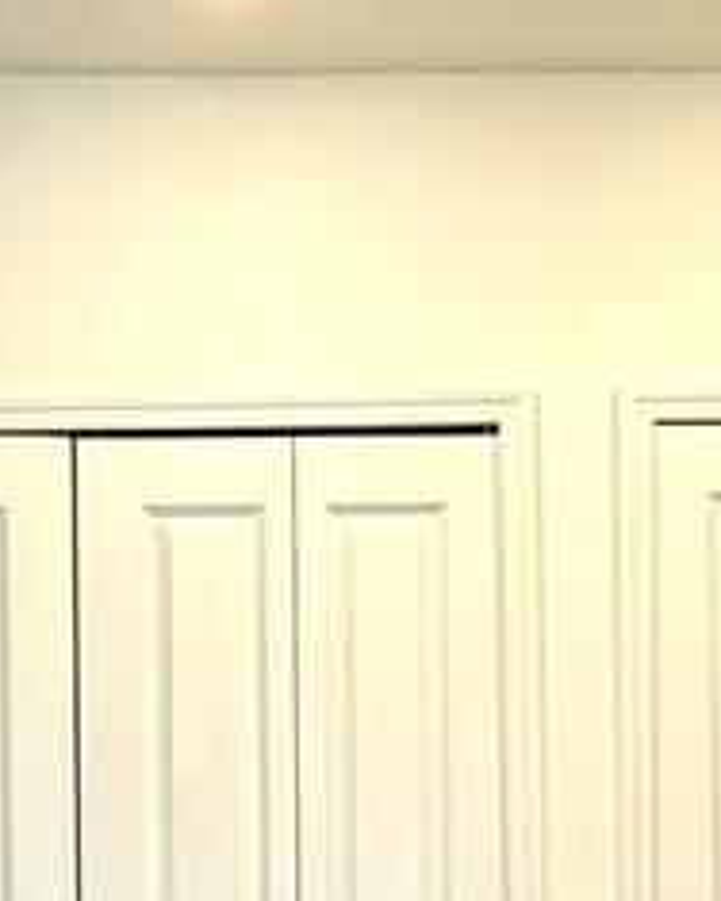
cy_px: 886
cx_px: 357
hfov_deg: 16.5
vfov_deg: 20.0
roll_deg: +1.0
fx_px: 2481
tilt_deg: +0.6
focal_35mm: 93
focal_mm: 2.22
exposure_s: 1/120
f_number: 2.2
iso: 160
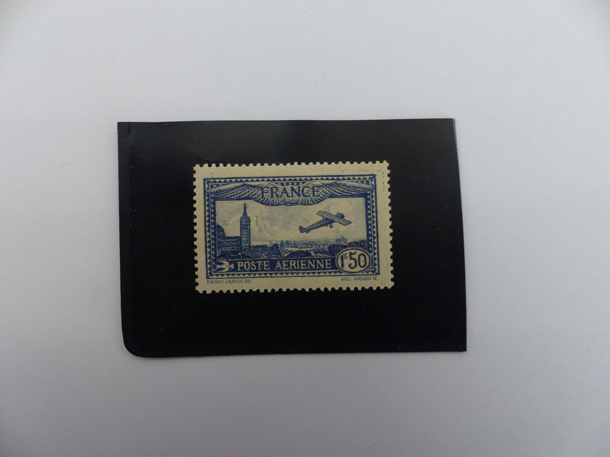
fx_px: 441
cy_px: 228
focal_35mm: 25
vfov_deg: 54.9
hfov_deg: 69.4
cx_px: 305
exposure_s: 1/60
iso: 200
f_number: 2.8
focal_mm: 4.5
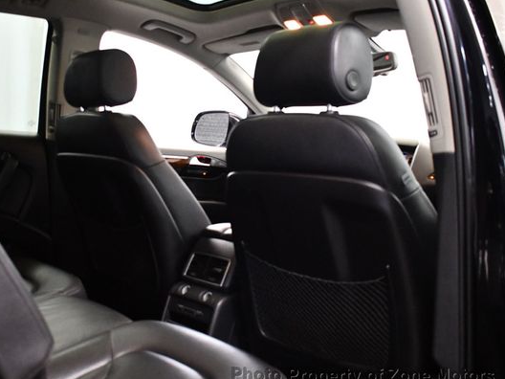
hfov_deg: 44.7
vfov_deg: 34.3
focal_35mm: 42
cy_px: 189
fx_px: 613
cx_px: 220
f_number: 3.5
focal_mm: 18
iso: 3600
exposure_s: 1/60
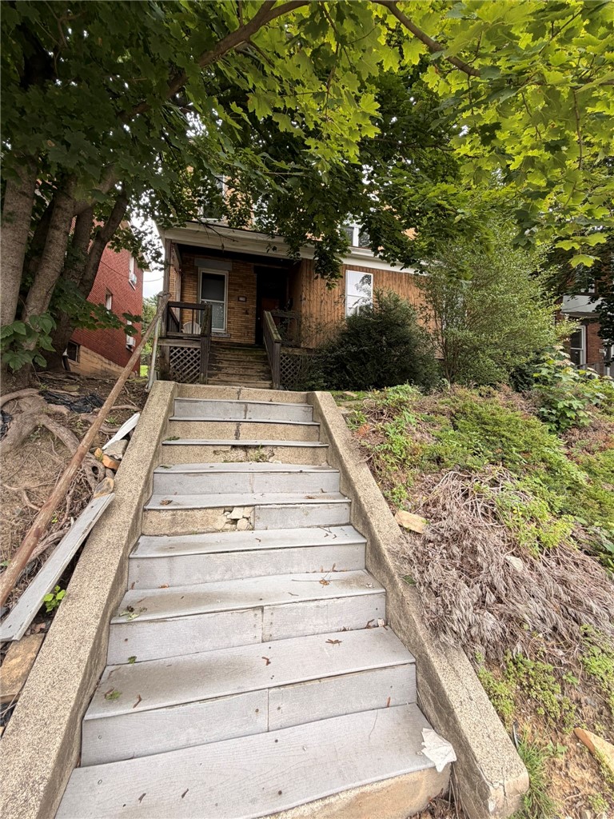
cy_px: 410
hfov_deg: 85.7
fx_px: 331
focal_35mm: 14
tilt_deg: +0.8
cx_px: 307
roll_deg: -1.5
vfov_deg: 102.1
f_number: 2.2
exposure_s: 1/163
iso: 40
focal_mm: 2.22
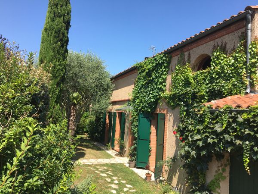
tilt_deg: +3.8
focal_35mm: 29
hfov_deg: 61.7
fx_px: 216
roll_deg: -3.9
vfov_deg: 48.2
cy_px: 97
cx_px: 129
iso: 25
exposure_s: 1/793
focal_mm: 4.15
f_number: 2.2
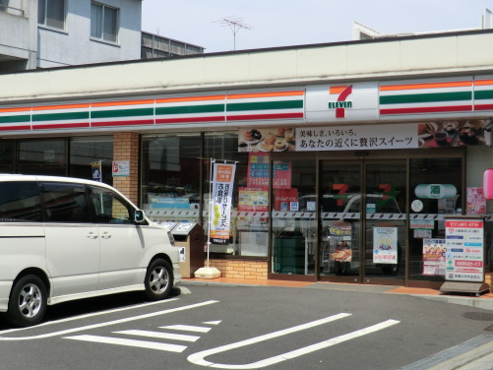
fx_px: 855
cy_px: 191
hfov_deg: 32.2
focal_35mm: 60
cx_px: 248
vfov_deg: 24.4
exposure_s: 1/800
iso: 80
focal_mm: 8.4
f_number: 4
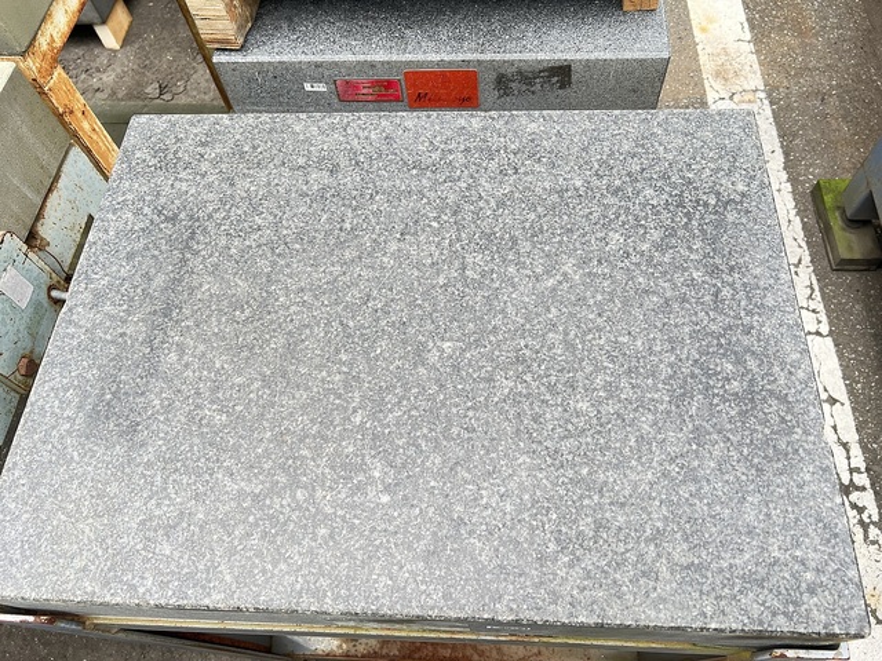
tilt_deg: -63.1
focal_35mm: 26
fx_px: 662
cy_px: 330
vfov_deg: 53.1
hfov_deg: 67.3
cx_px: 441
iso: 50
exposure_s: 1/256
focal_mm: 5.7
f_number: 1.5
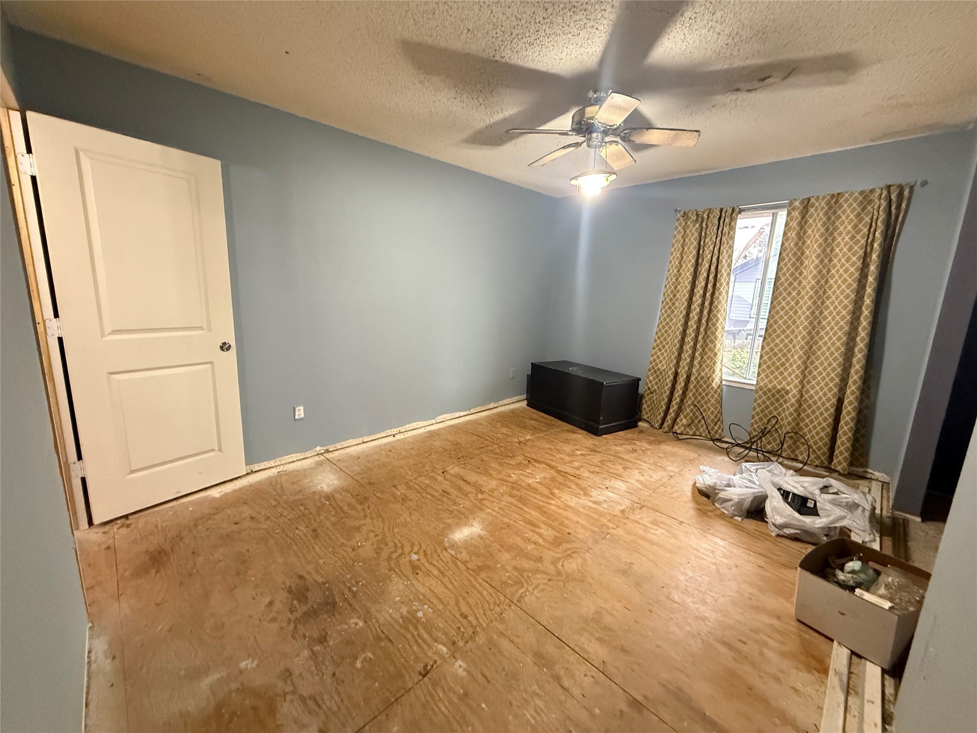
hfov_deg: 102.1
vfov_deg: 85.7
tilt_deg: -9.5
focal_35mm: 14
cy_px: 366
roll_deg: -2.2
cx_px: 488
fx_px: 395
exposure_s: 1/60
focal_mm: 2.22
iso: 800
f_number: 2.2
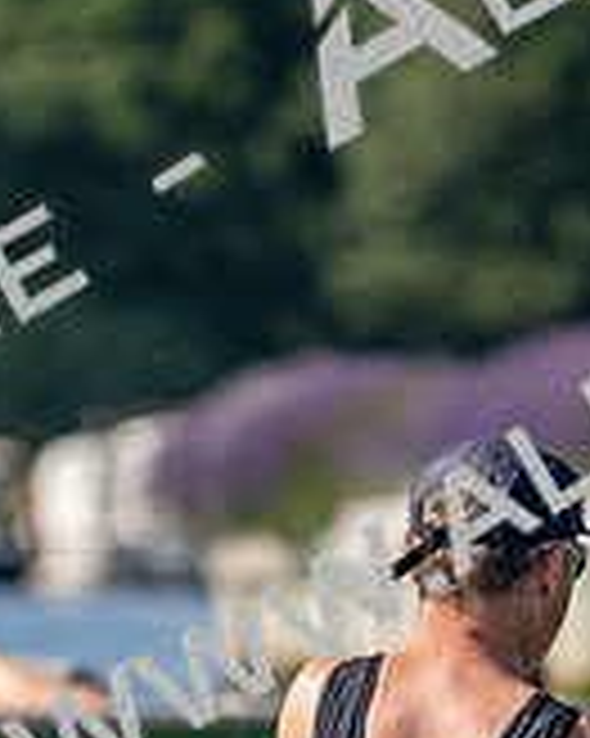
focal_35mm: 1076
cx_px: 558
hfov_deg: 1.4
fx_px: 23508
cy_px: 808
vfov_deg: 1.8
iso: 320
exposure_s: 1/1600
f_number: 6.3
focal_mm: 324
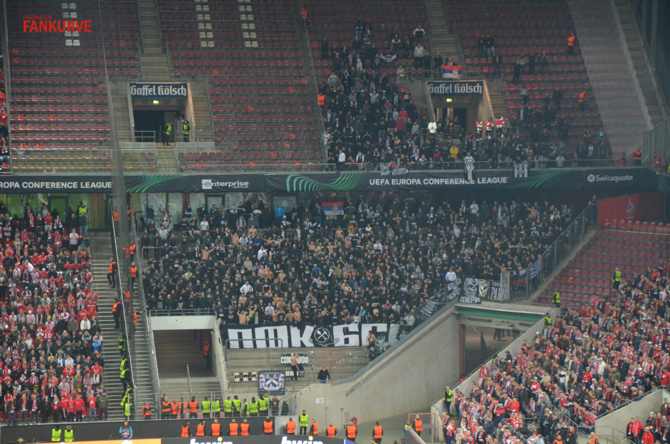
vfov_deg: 8.7
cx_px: 335
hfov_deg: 13.1
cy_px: 222
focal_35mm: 158
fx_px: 2925
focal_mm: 105
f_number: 5.6
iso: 3200
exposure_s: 1/125
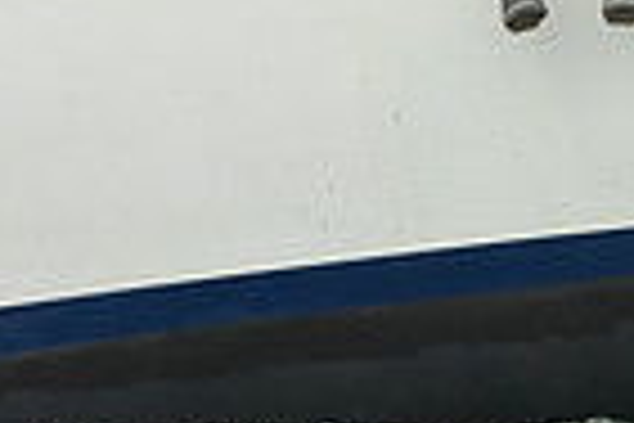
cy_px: -299
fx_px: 10143
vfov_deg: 2.4
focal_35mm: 576
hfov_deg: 3.6
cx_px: 1183
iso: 320
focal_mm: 140
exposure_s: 1/800
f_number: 10
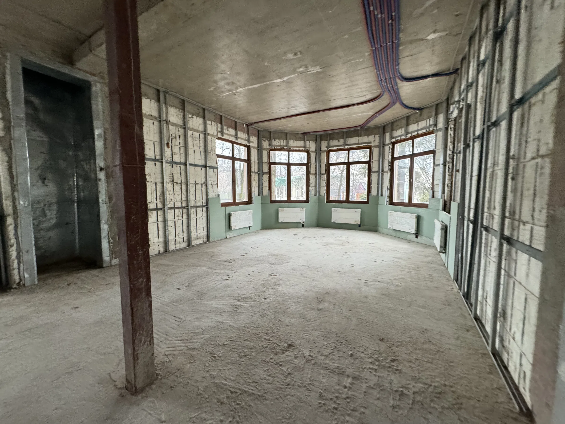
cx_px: 282
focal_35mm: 14
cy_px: 212
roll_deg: +0.3
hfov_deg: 102.1
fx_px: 229
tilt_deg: -3.4
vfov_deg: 85.7
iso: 500
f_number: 2.2
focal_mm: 2.22
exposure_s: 1/60
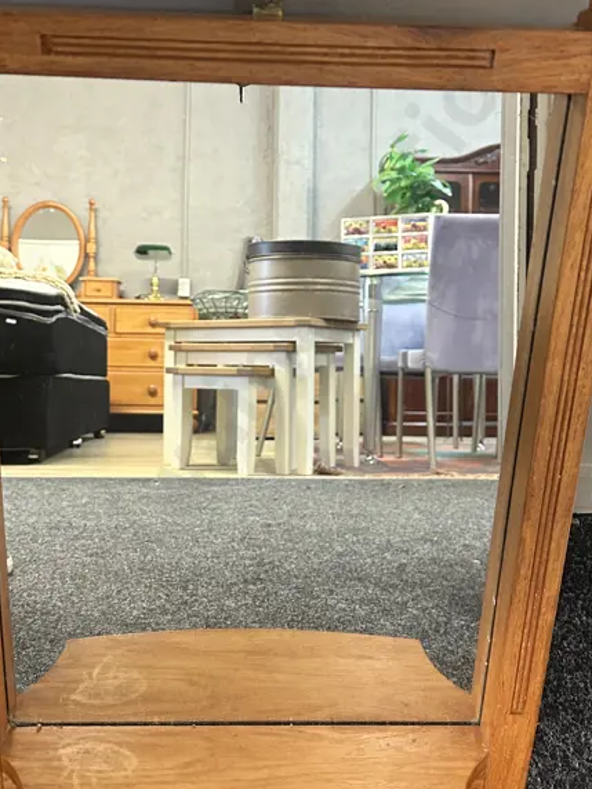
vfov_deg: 43.7
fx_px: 981
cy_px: 341
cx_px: 287
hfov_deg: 33.6
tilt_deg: -47.3
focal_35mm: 43
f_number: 1.78
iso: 500
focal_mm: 6.86
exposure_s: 1/50
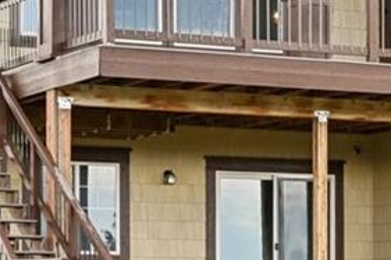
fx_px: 1856
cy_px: -63
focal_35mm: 171
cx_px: 249
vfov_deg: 7.9
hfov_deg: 12.0
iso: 100
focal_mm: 30
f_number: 9
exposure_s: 1/30
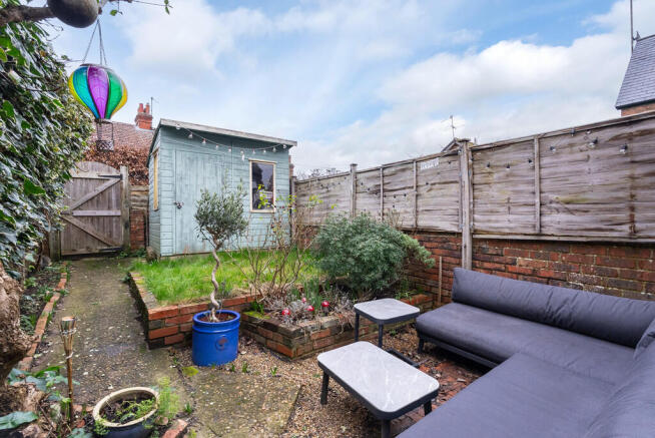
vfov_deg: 73.8
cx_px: 328
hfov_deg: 96.7
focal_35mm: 16
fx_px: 291
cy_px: 219
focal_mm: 16
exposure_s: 1/50
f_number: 7.1
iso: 1600
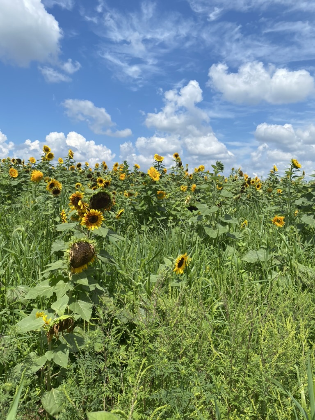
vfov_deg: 67.3
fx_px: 315
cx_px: 158
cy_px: 210
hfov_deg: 53.1
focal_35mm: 26
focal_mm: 4.25
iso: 32
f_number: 1.8
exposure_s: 1/3731
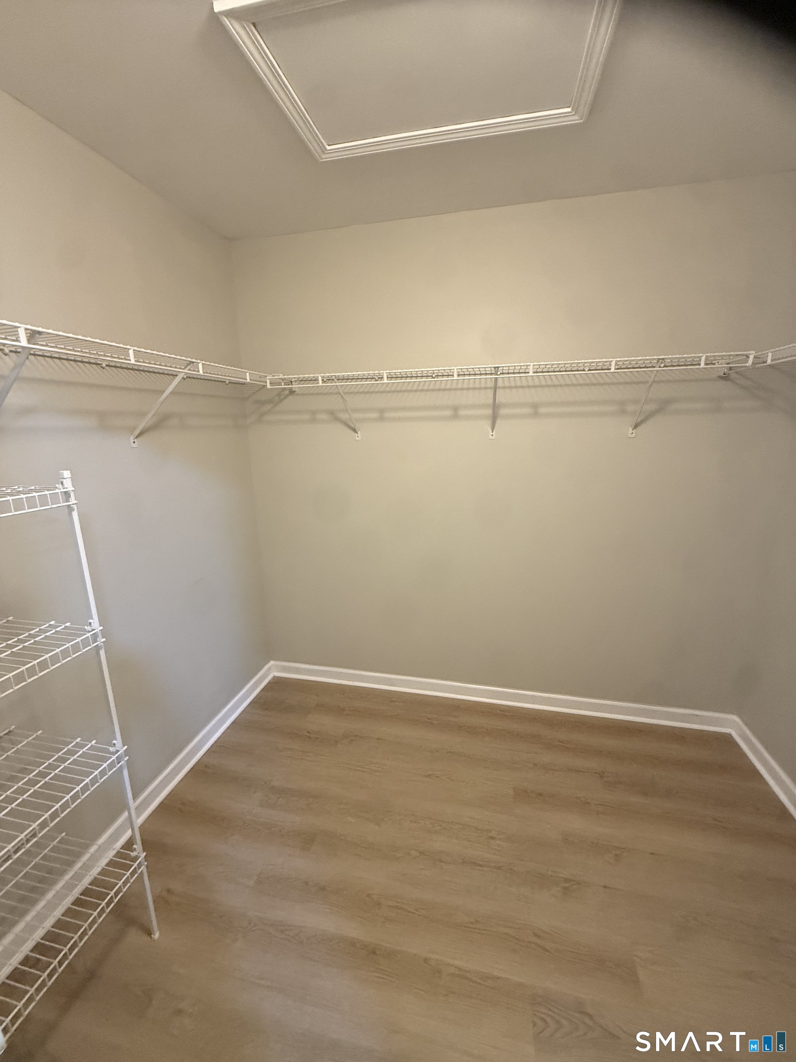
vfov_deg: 102.1
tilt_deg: -12.8
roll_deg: +0.0
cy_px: 531
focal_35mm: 14
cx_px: 398
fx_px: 429
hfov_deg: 85.7
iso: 400
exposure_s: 1/60
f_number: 2.2
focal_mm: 2.22
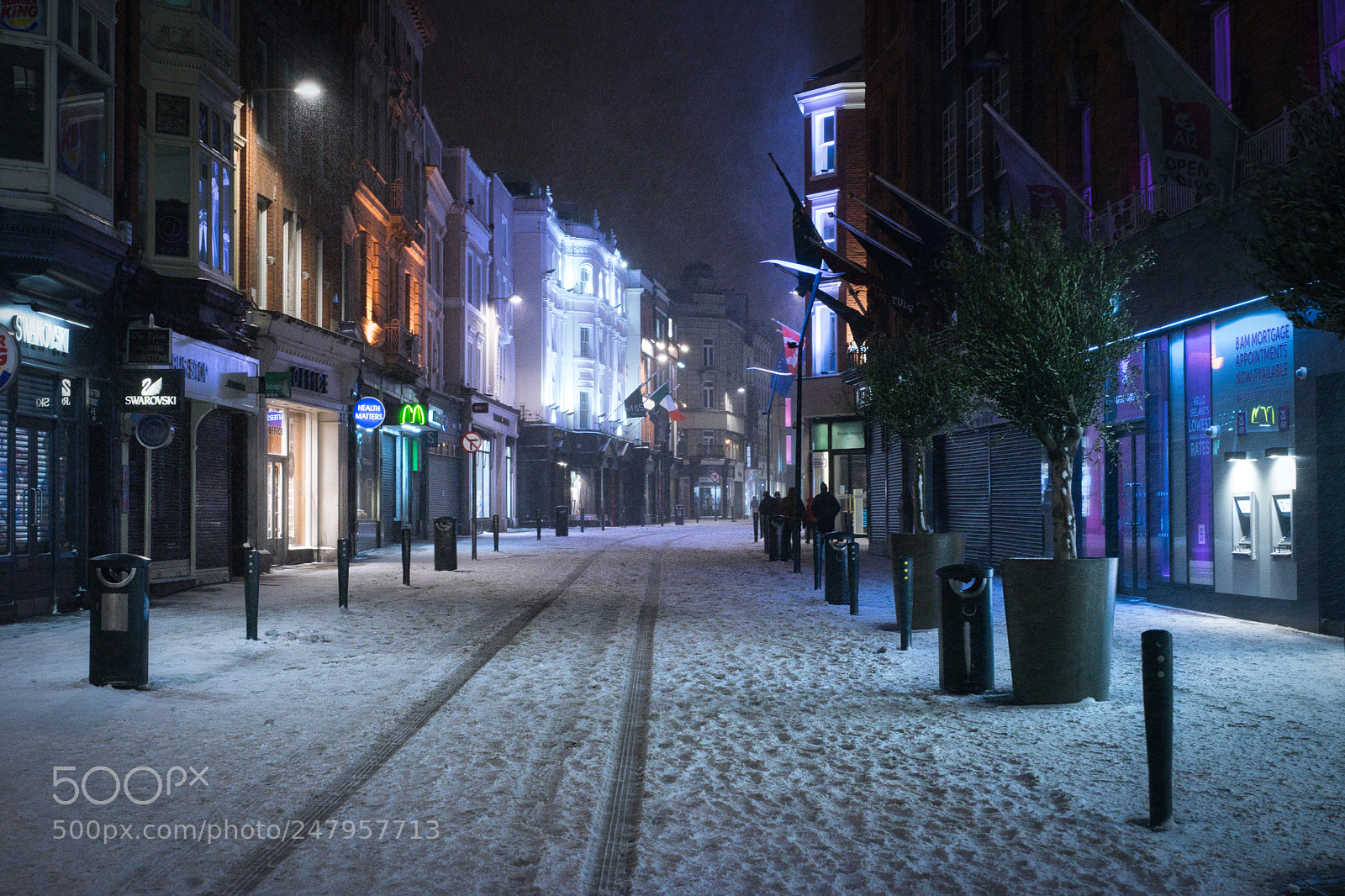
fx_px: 2054
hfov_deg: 36.3
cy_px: 448
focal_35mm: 55
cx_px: 672
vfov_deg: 24.6
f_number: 6.3
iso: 6400
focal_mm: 55
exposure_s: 1/60
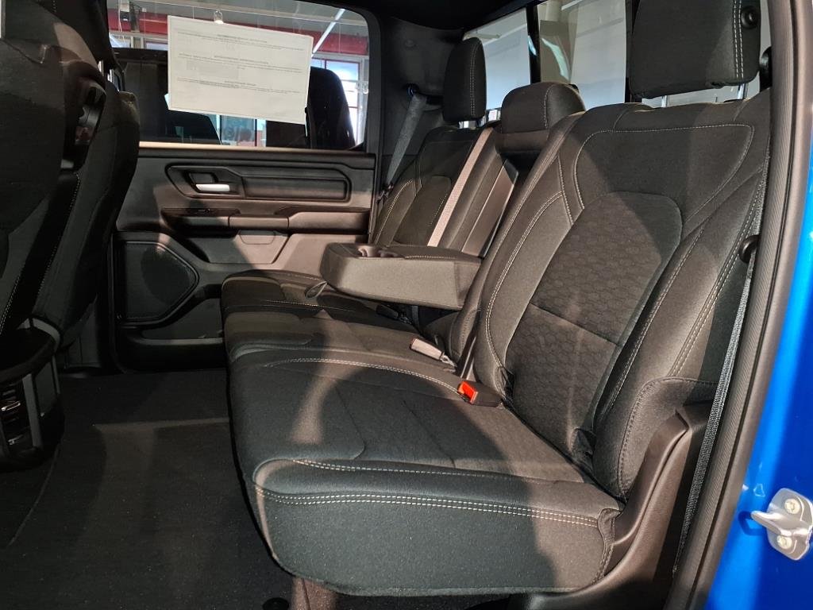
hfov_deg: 65.3
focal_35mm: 27
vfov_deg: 51.4
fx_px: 634
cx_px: 406
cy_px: 305
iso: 320
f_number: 1.9
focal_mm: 3.58
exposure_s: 1/20
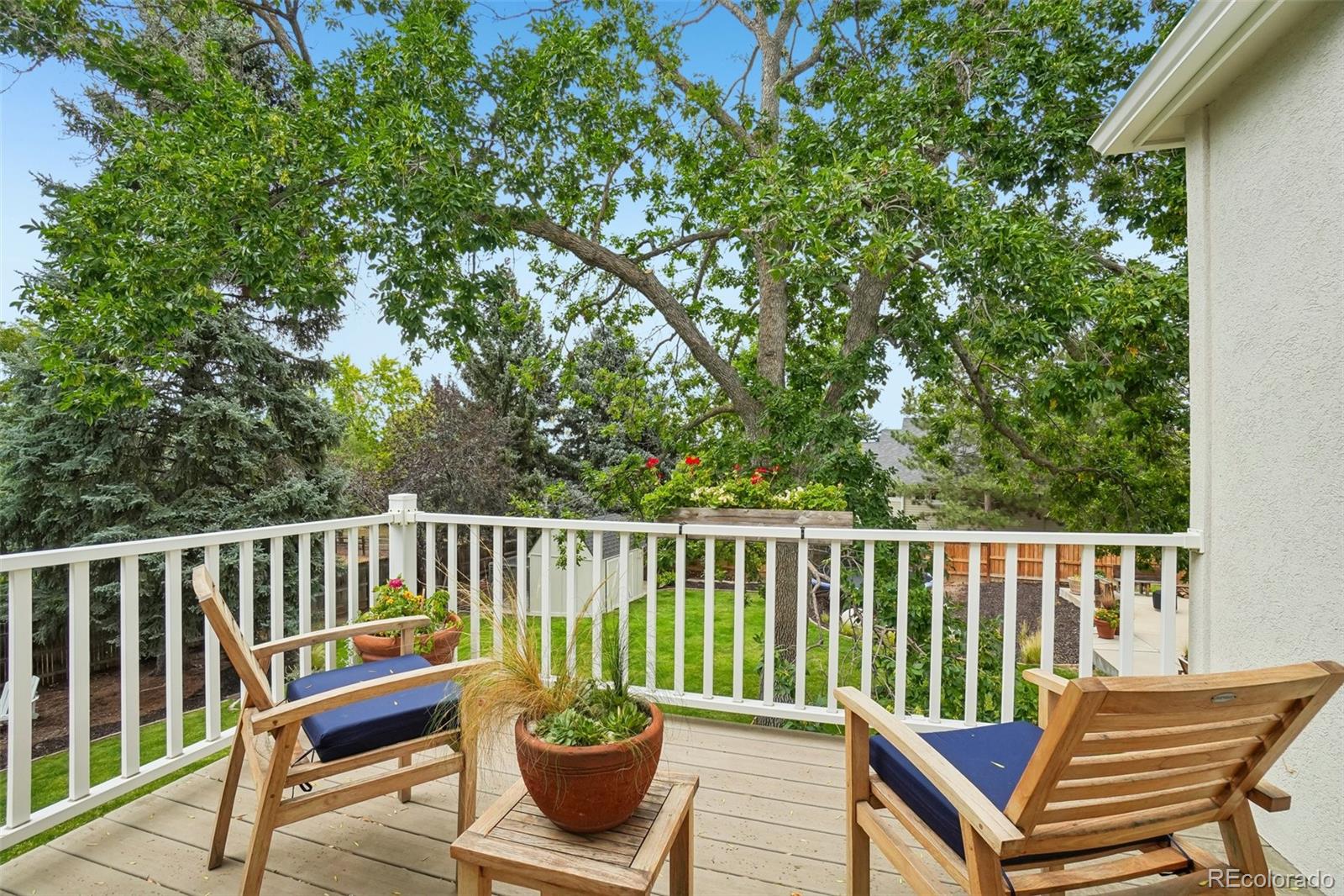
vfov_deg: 77.3
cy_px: 448
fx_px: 560
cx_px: 672
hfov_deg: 100.4
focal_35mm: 15
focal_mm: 10
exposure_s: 1/250
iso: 400
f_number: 8
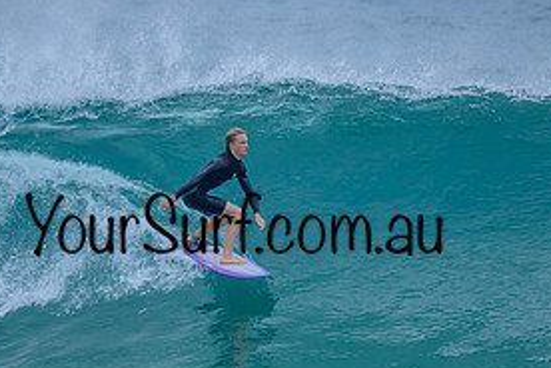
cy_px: 207
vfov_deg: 0.8
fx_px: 25757
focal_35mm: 1683
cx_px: 232
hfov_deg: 1.2
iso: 1250
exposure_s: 1/2000
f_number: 6.3
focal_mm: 800
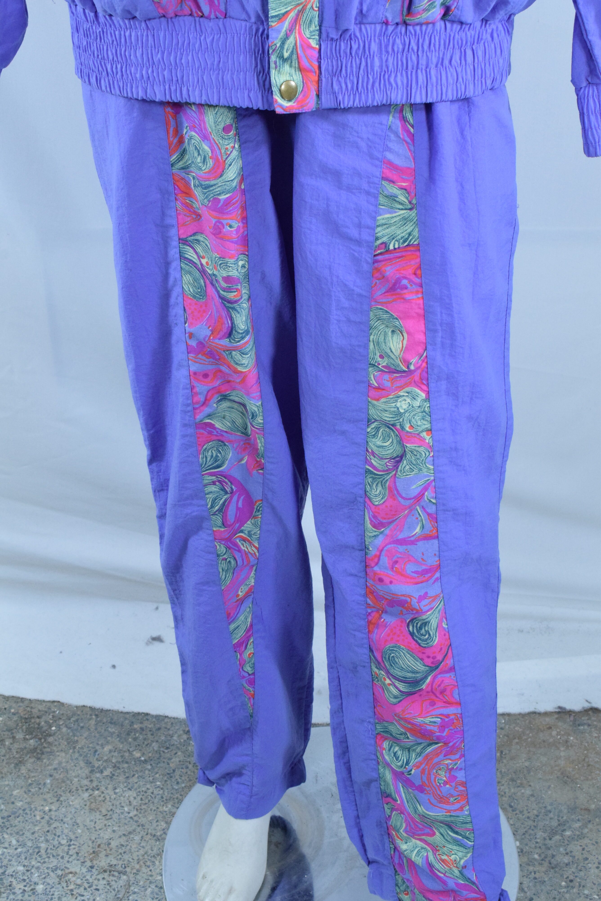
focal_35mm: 54
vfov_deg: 36.9
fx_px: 1351
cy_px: 450
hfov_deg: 25.1
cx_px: 300
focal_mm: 36
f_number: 13
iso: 3200
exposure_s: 1/125
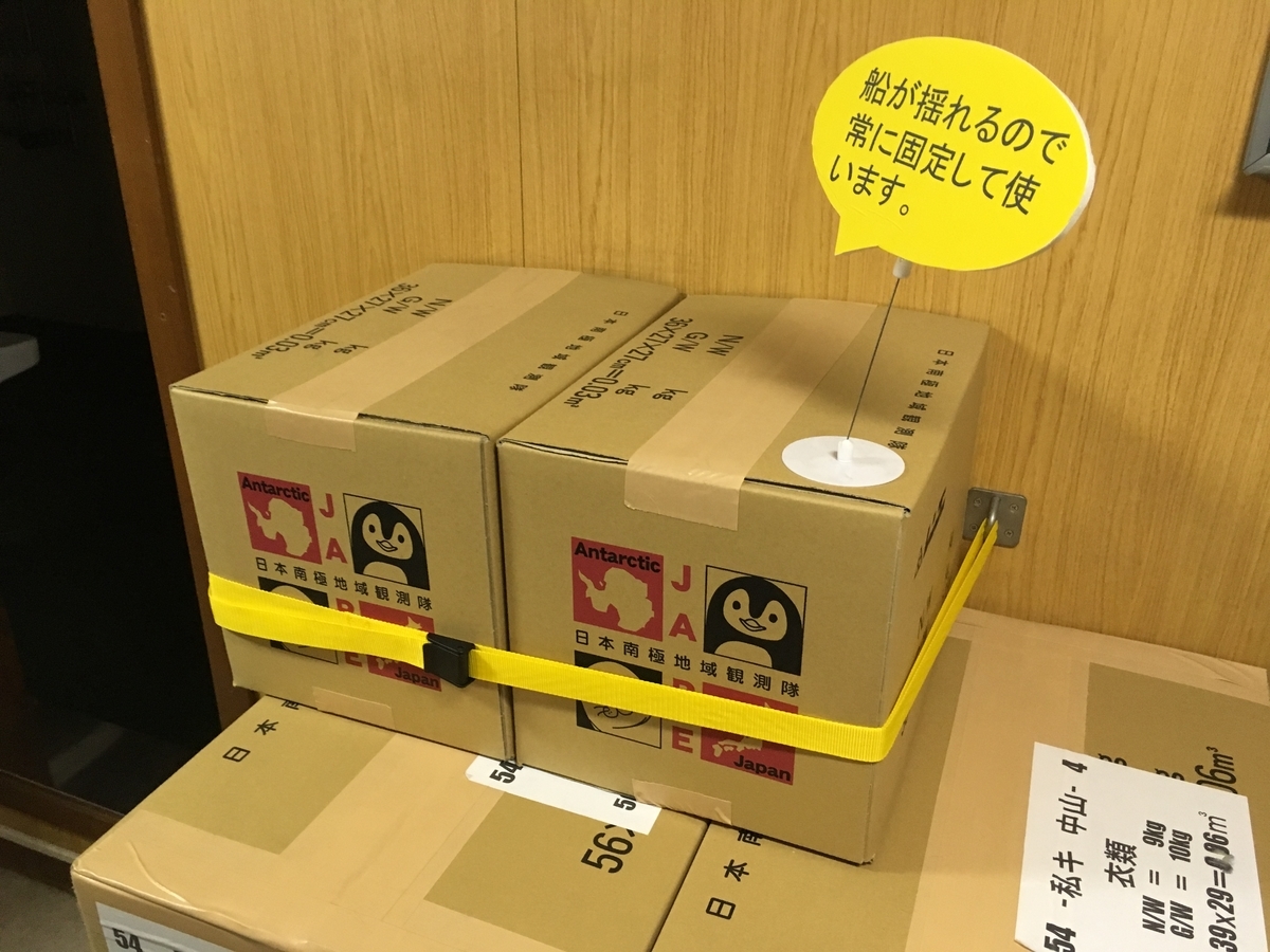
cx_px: 635
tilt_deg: -27.2
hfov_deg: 61.7
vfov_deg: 48.2
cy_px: 476
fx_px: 1064
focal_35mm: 29
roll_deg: -0.4
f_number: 2.2
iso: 200
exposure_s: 1/24
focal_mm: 4.15
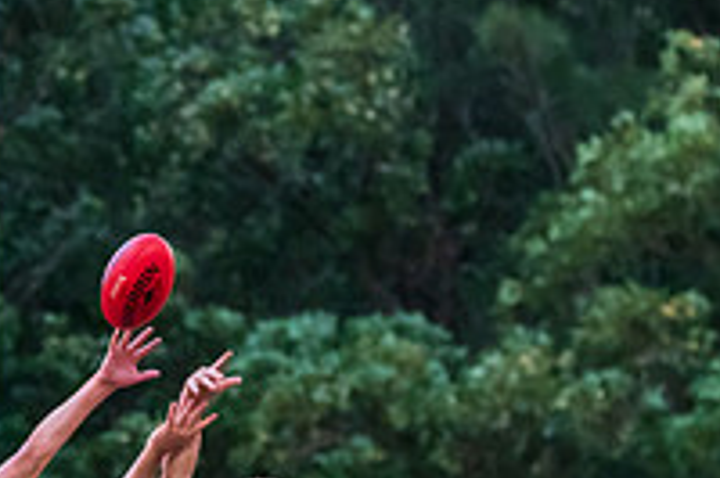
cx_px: 331
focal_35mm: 655
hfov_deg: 3.2
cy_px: 580
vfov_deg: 2.1
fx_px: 13089
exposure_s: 1/1000
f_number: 5.3
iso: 3200
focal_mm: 200
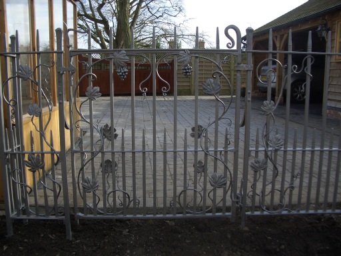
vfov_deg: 40.7
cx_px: 170
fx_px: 345
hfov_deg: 52.6
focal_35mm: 35
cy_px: 128
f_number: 2.6
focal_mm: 5.8
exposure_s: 1/500
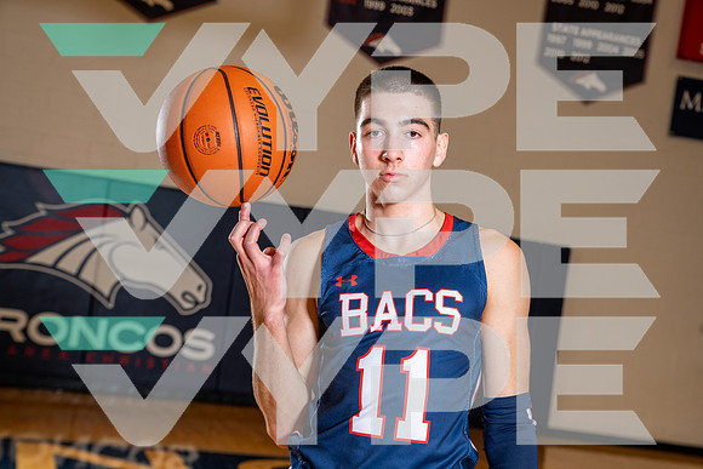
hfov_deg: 32.4
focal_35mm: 62
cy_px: 234
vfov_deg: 21.9
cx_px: 352
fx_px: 1211
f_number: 5.6
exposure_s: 1/250
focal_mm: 62
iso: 640
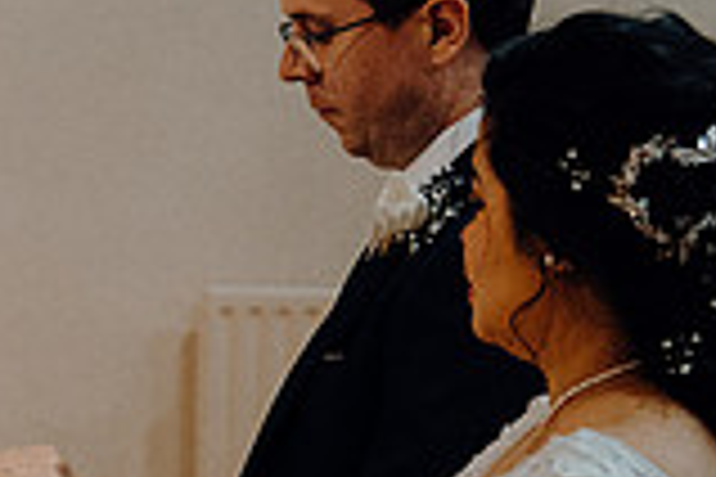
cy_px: 416
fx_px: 3202
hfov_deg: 12.3
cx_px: -257
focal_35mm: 161
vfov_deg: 8.5
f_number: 3.5
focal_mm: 44
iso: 2000
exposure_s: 1/160
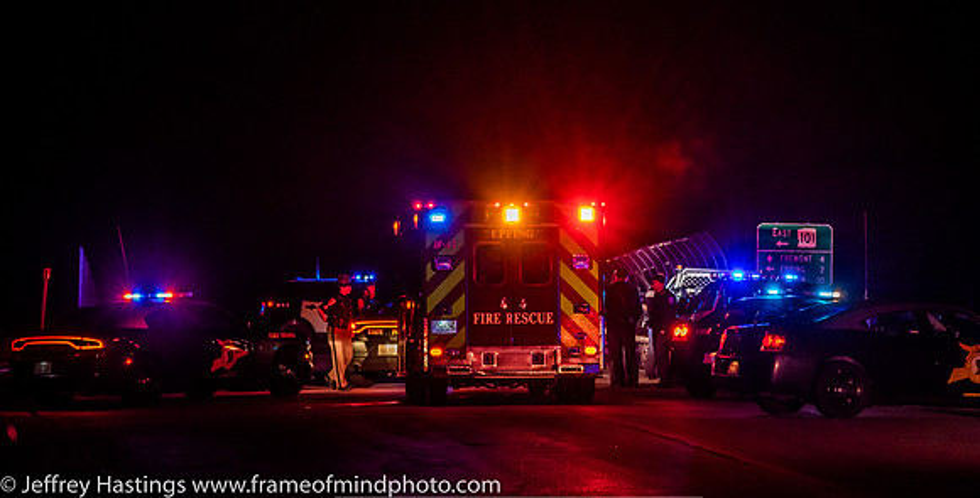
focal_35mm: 206
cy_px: 266
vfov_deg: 5.5
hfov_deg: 10.7
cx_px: 475
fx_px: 5232
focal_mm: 120
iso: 2000
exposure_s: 1/80
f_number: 4.8
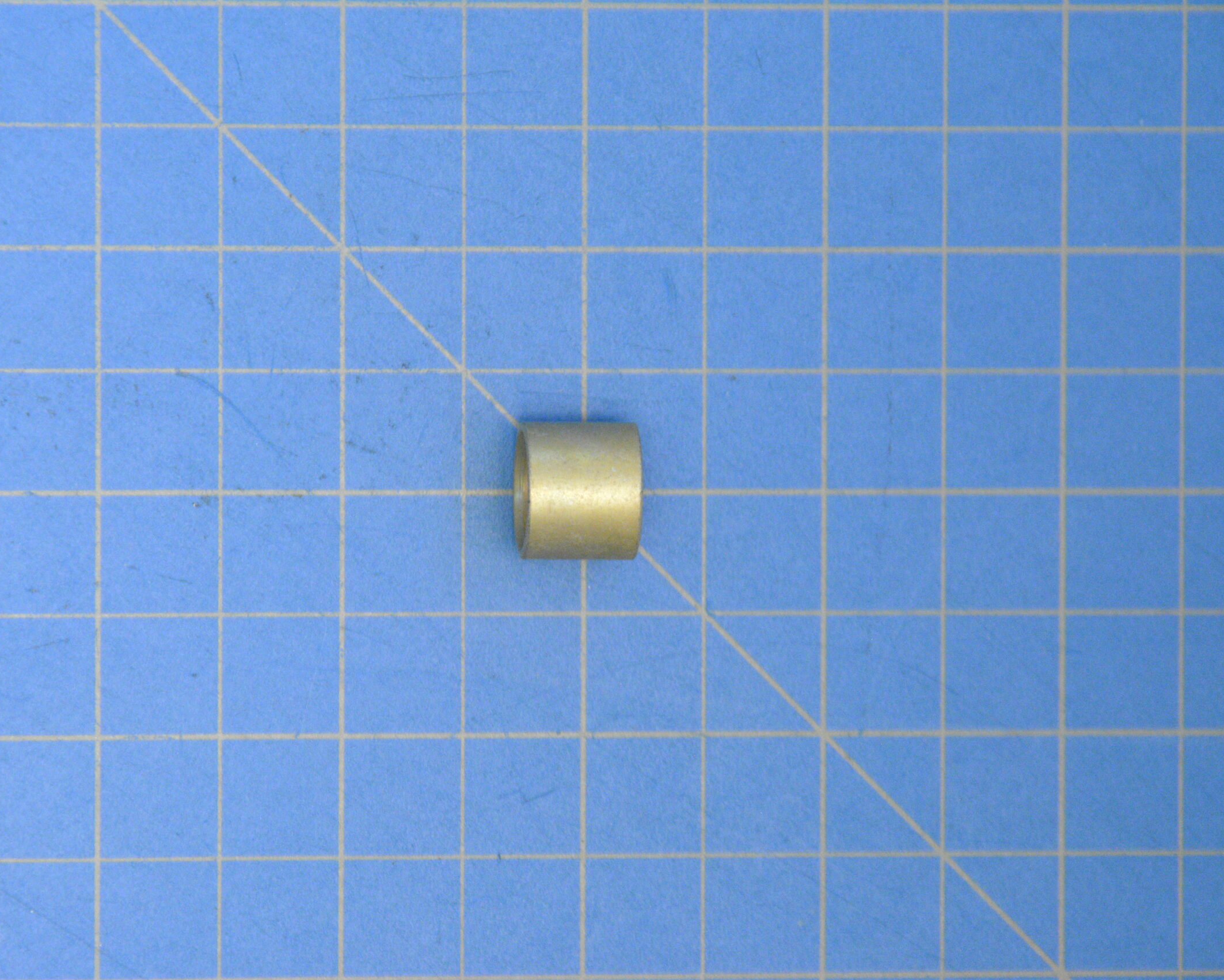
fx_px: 12281
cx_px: 585
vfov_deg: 4.6
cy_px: 491
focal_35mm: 339
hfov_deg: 5.7
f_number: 8
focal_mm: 200
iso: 6400
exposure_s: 1/6
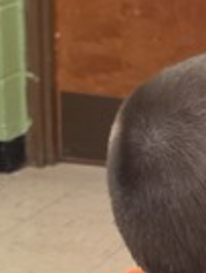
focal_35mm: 174
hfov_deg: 7.9
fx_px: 1374
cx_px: 519
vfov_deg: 10.6
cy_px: 514
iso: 250
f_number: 1.4
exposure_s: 1/120
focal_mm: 6.5
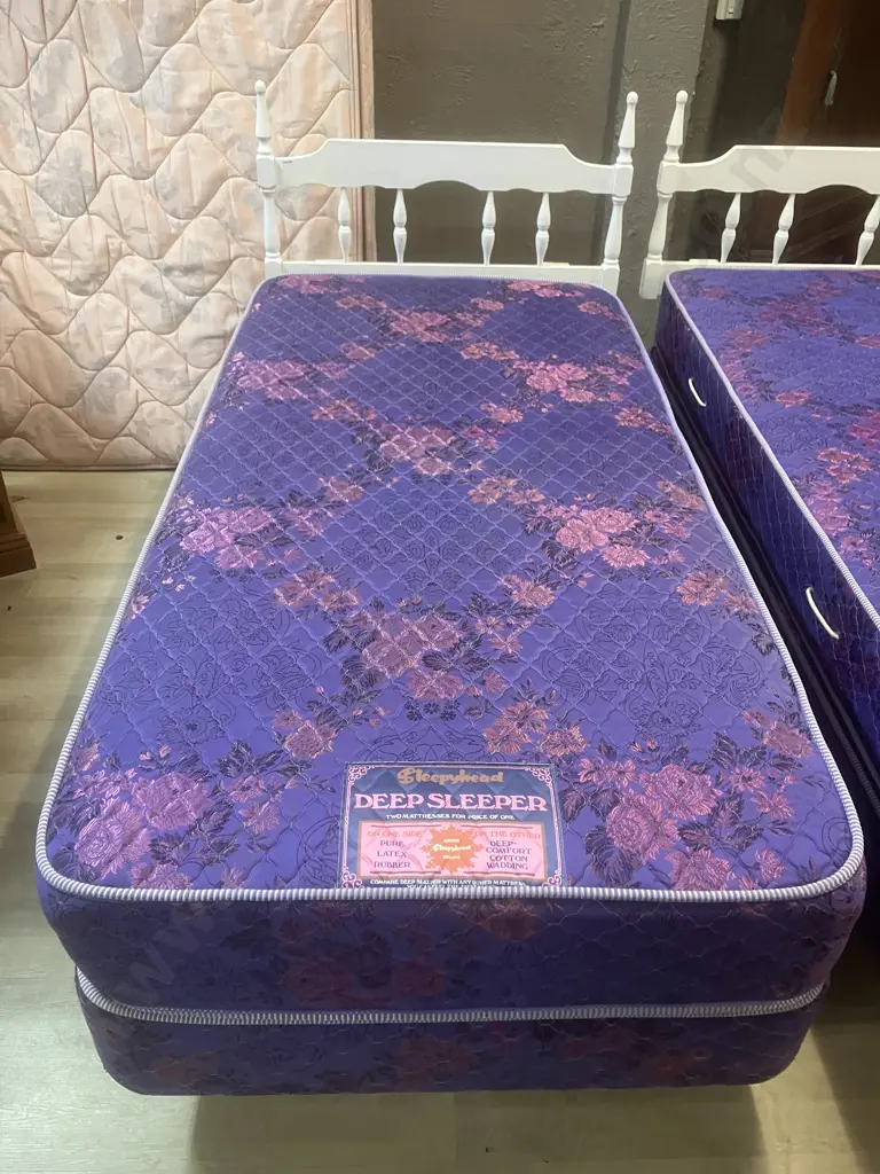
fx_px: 949
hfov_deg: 49.7
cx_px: 440
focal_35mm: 28
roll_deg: -2.9
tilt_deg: -34.8
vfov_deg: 63.4
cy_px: 587
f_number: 1.8
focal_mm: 3.99
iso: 200
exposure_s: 1/50
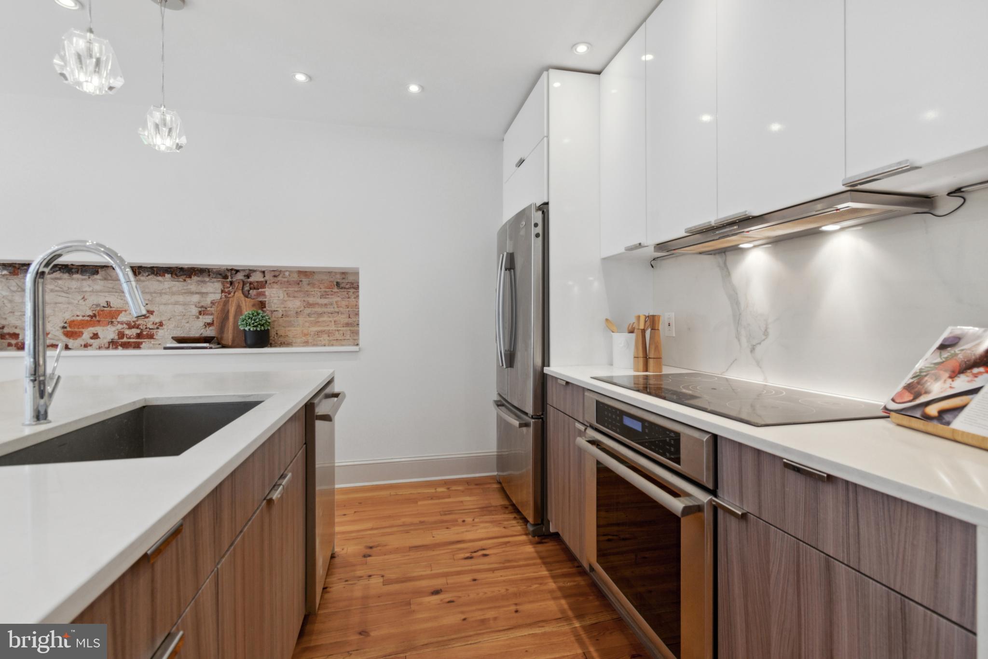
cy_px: 330
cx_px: 494
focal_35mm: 15
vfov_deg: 77.3
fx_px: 412
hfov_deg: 100.4
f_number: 8
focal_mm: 10
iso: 200
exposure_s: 1/8
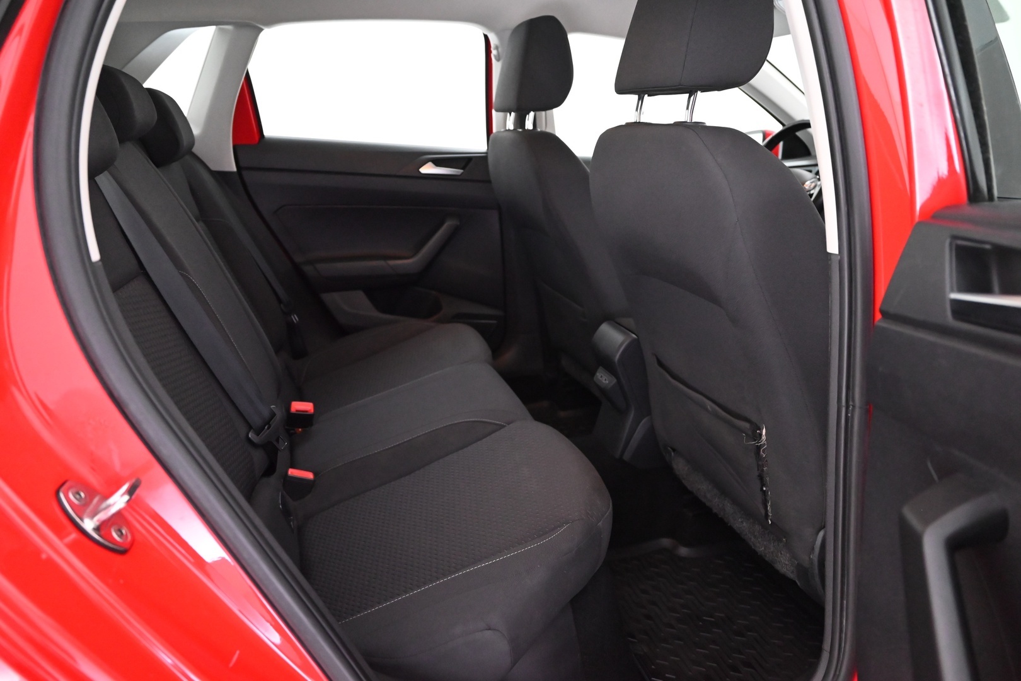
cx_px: 510
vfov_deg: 53.1
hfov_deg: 73.7
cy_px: 340
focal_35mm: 24
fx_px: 681
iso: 7200
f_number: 4
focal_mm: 24
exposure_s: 1/60
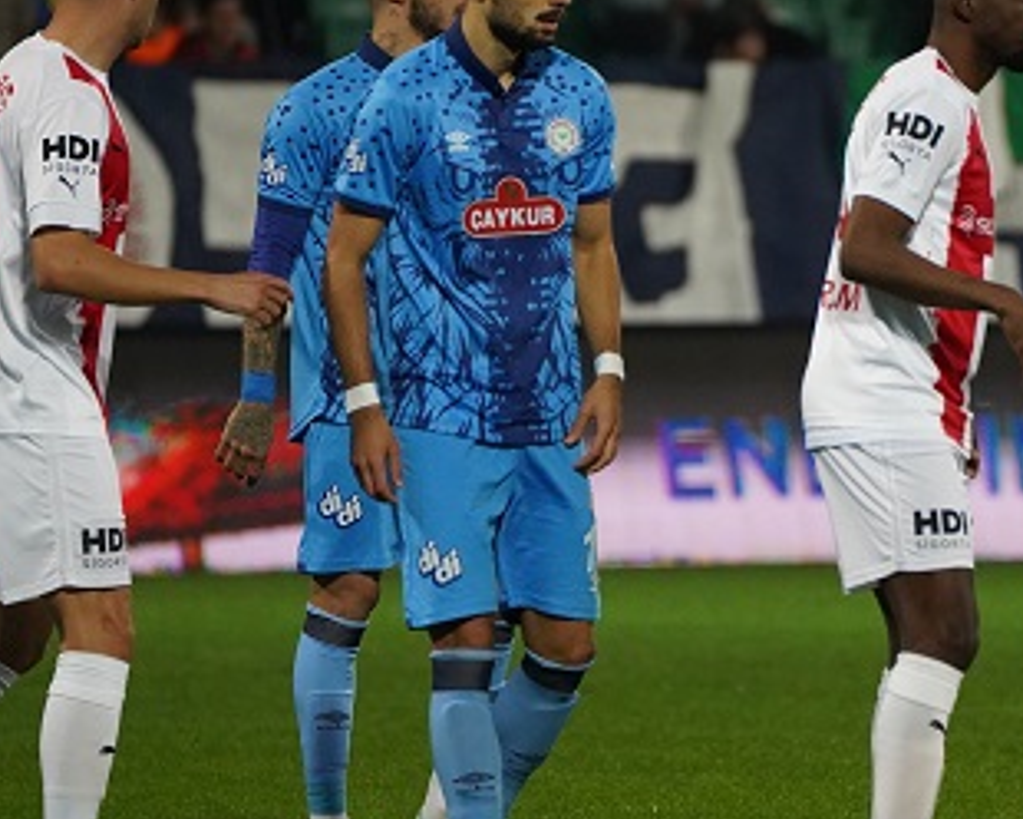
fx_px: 20164
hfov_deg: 2.9
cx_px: 795
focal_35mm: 666
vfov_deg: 2.3
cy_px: 370
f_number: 5.6
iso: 8000
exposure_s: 1/2000
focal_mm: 367
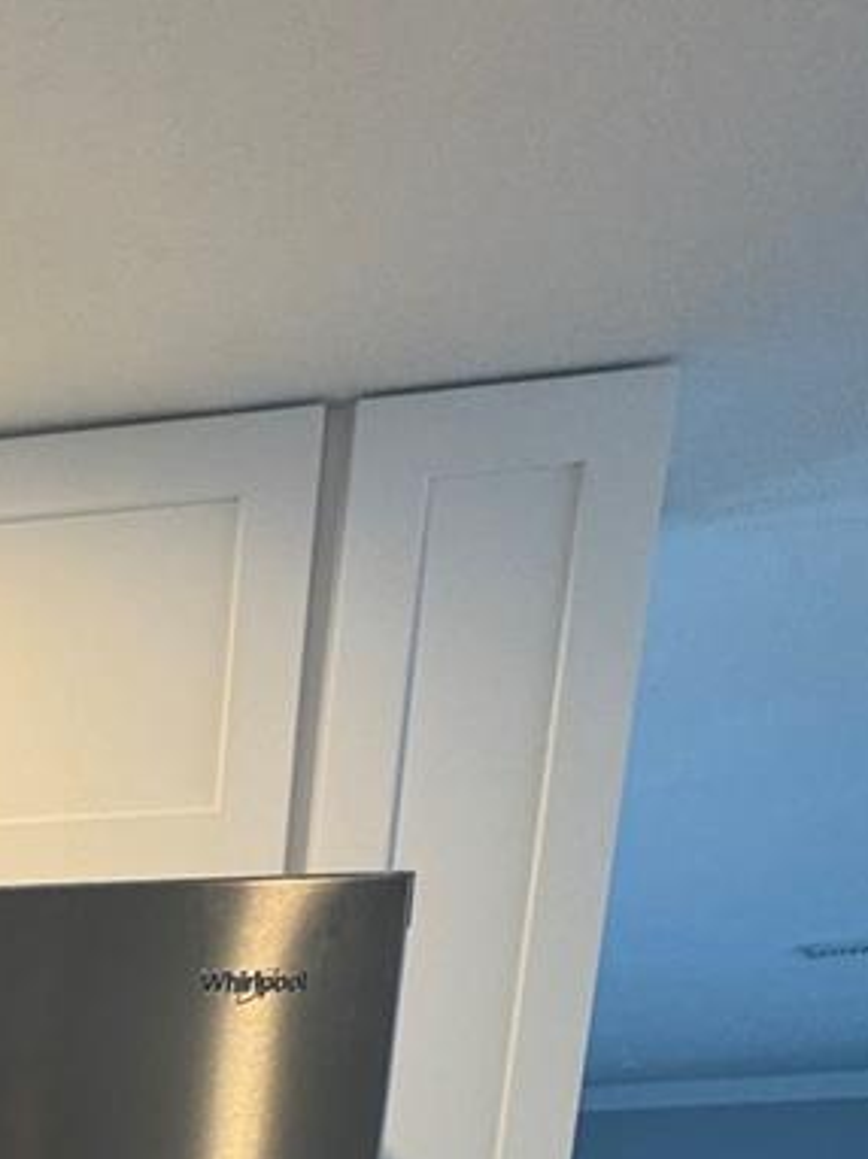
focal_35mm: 44
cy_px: 1599
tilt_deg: -14.3
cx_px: -319
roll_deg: -0.2
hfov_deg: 26.7
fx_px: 1473
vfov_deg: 30.7
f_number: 2.2
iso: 200
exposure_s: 1/60
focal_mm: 2.22
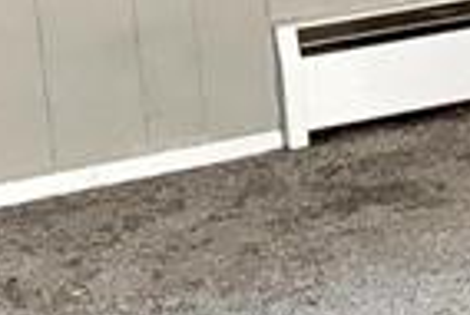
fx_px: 2352
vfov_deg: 7.5
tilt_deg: -10.6
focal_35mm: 180
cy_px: -196
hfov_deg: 9.9
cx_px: 1145
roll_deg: +1.2
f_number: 1.78
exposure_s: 1/10
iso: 250
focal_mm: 6.76
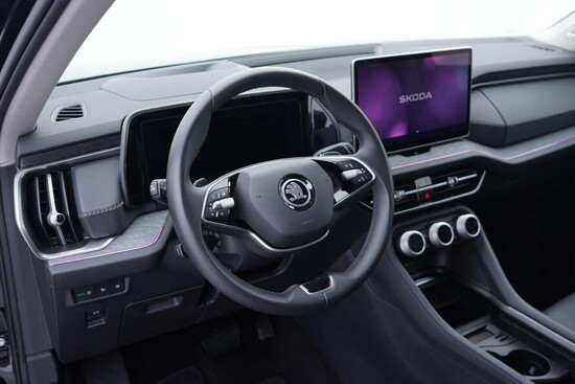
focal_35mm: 36
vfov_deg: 36.9
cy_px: 192
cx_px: 288
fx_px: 575
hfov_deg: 53.1
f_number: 2.8
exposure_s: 1/40
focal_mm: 24
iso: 200
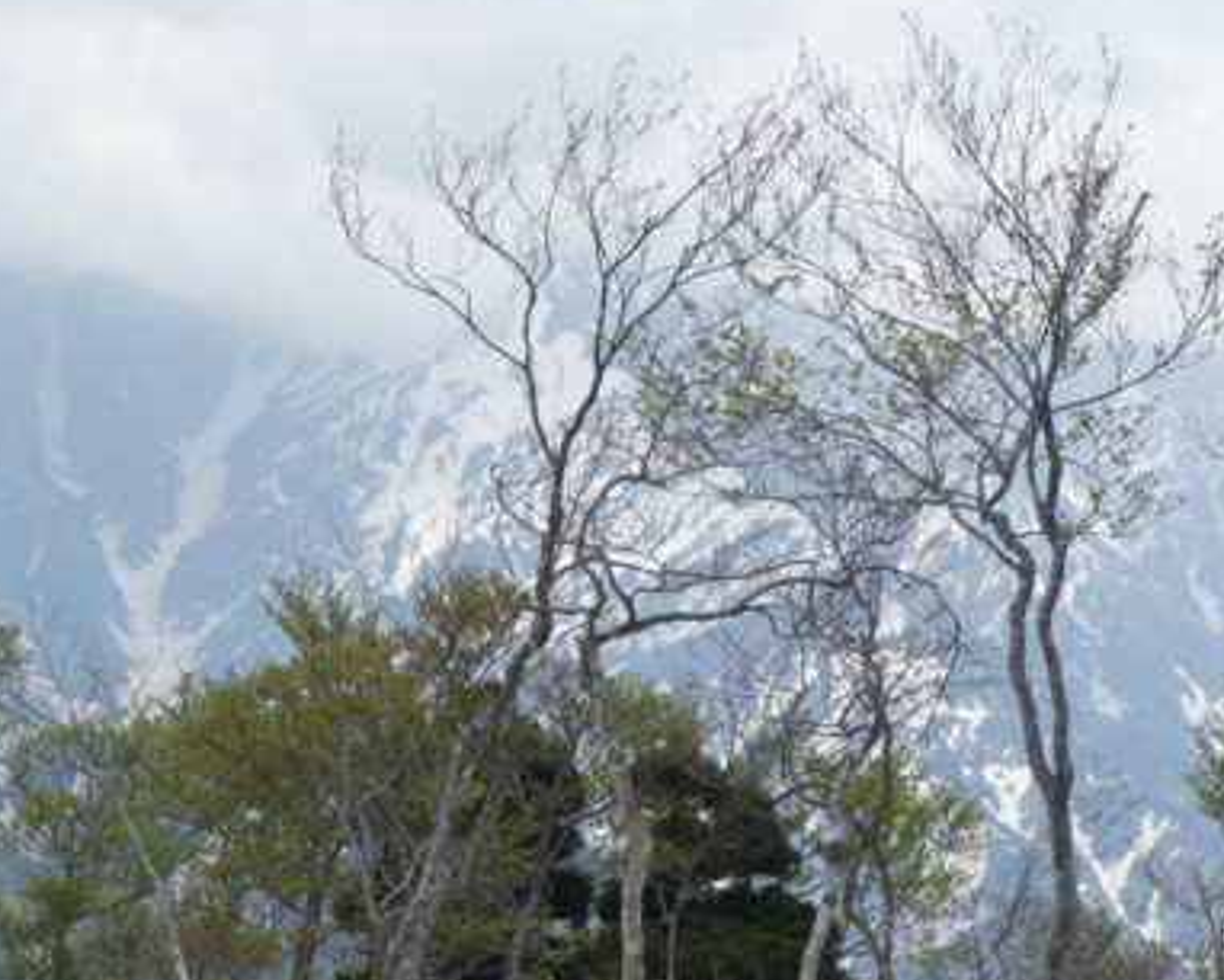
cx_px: 26
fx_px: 5871
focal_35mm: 162
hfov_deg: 11.8
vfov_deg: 9.5
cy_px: 551
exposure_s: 1/320
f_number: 9
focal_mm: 55
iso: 200
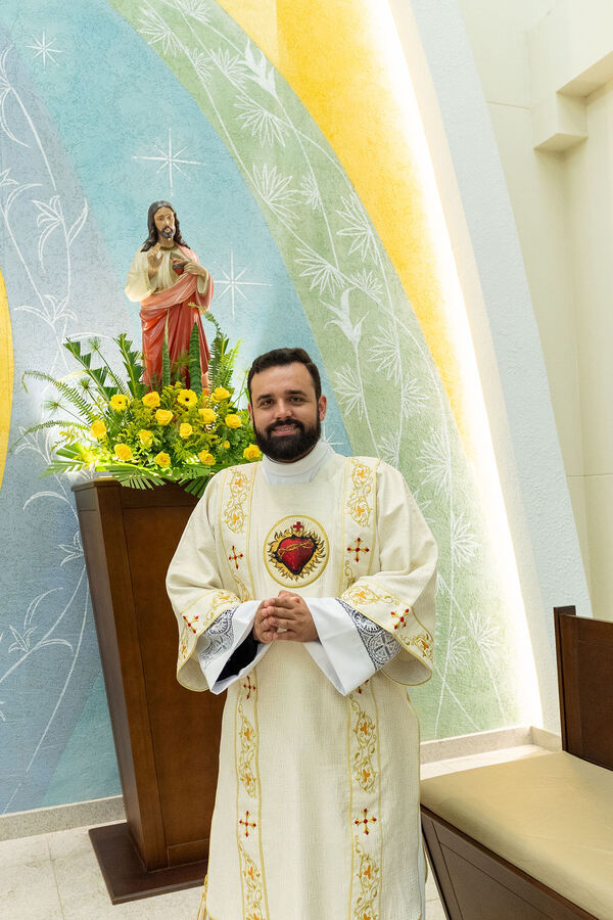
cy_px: 460
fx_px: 766
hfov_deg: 43.6
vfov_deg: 61.9
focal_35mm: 30
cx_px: 306
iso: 1600
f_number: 3.2
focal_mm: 20
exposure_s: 1/125
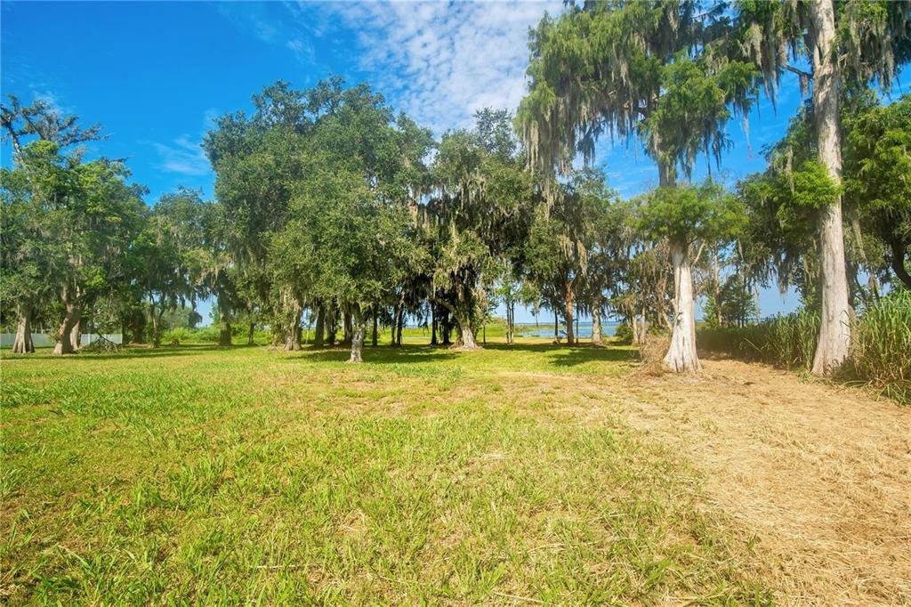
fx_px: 405
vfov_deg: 73.7
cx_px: 456
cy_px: 304
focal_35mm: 16
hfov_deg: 96.8
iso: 100
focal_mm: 16
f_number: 9
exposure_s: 1/125
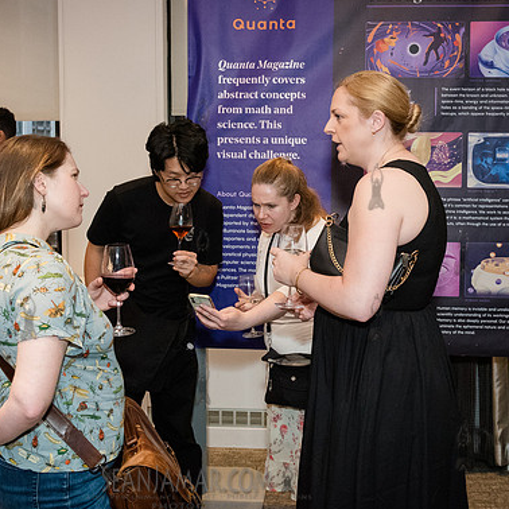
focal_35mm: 51
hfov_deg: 33.4
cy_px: 197
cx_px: 262
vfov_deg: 33.3
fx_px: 848
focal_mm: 29
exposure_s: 1/250
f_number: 4.5
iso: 6400
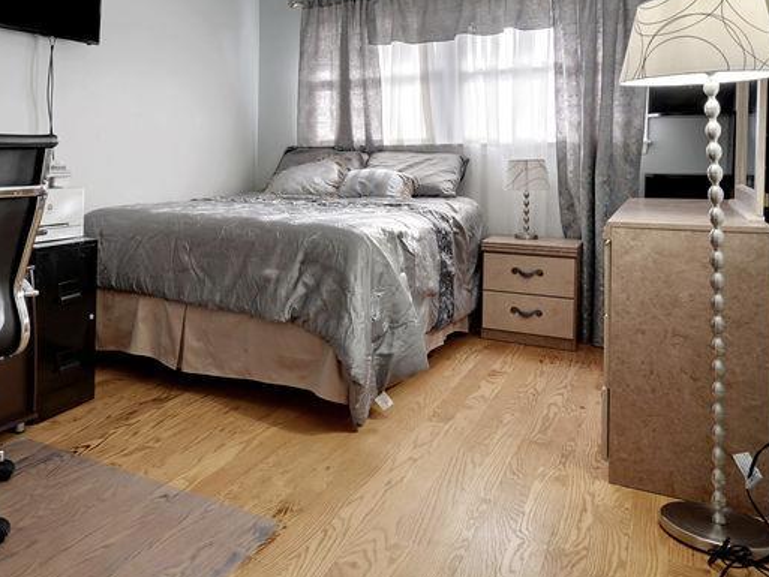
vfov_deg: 45.8
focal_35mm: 30
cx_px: 160
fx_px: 667
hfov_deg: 55.9
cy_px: 175
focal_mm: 16
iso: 200
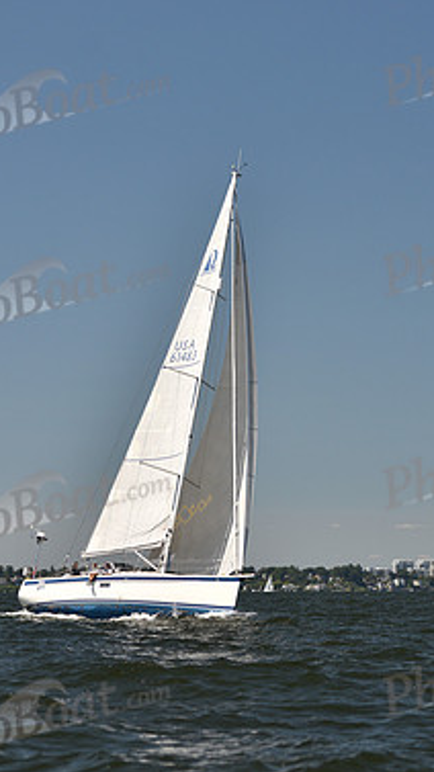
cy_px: 378
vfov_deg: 15.7
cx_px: 278
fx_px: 2803
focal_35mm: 137
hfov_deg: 8.8
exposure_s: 1/1600
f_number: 3.5
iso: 250
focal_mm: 85
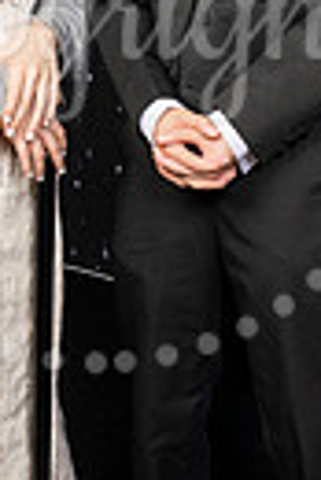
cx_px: 96
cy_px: 22
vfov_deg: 15.0
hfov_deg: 10.2
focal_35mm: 135
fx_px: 1801
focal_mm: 39
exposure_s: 1/160
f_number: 9
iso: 320
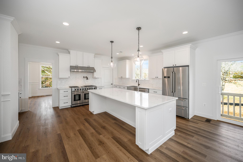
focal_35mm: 14
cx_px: 122
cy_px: 81
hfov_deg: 104.3
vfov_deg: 81.1
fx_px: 94
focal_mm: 14
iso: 200
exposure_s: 1/80
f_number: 4.5
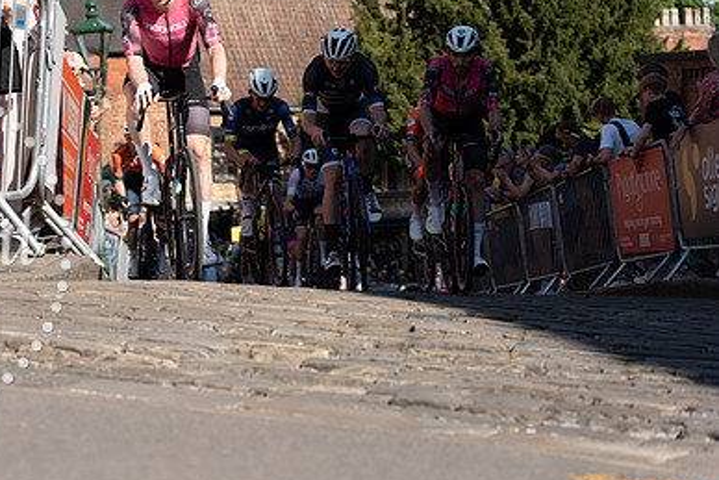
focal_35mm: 109
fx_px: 2178
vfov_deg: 12.6
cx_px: 185
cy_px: 151
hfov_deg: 18.6
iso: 100
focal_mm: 73
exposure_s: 1/1000
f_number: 3.5
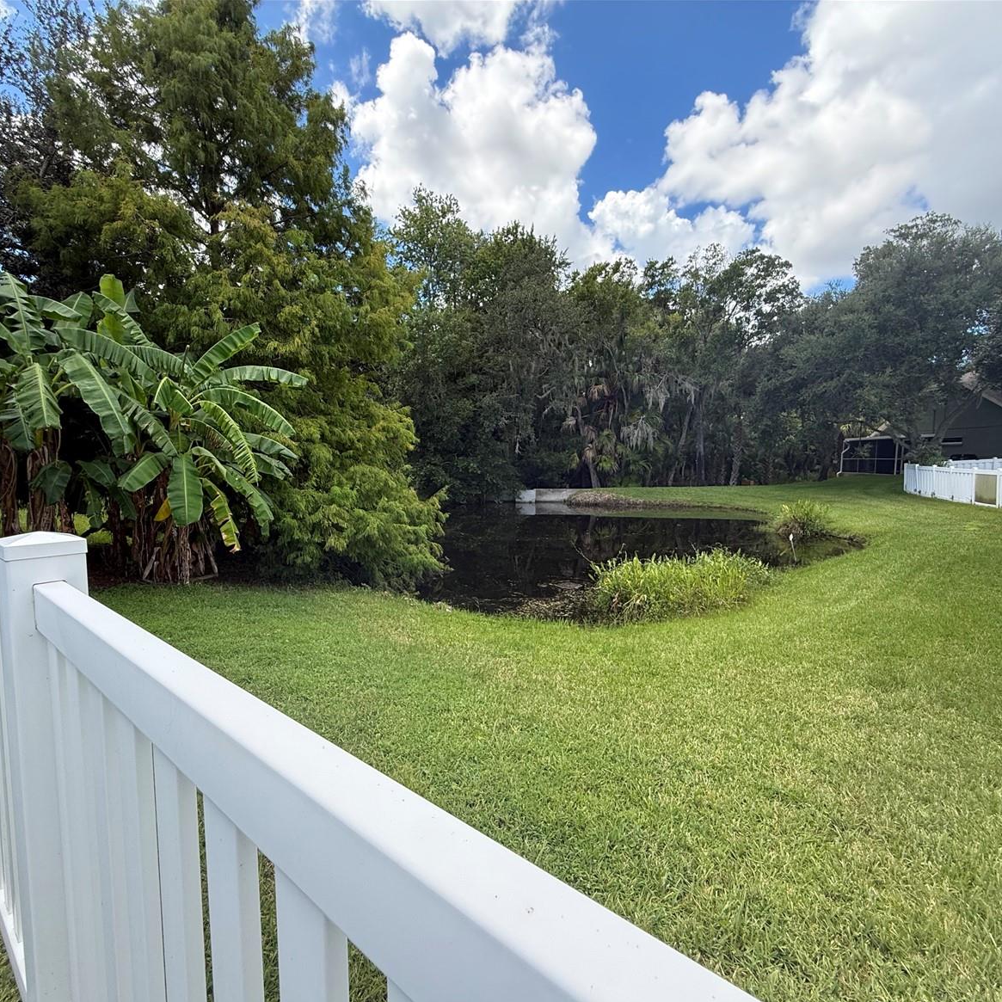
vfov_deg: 83.9
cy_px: 515
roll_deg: -0.2
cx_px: 466
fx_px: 557
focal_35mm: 17
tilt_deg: -5.8
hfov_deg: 83.8
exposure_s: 1/461
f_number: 2.2
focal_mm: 2.22
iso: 64
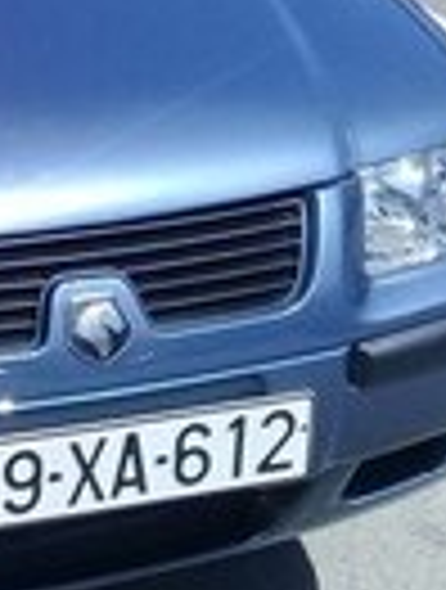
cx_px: -302
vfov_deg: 16.1
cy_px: -131
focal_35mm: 117
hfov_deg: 11.9
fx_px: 2000
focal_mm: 3.3
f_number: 2.2
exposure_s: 1/873
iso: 50
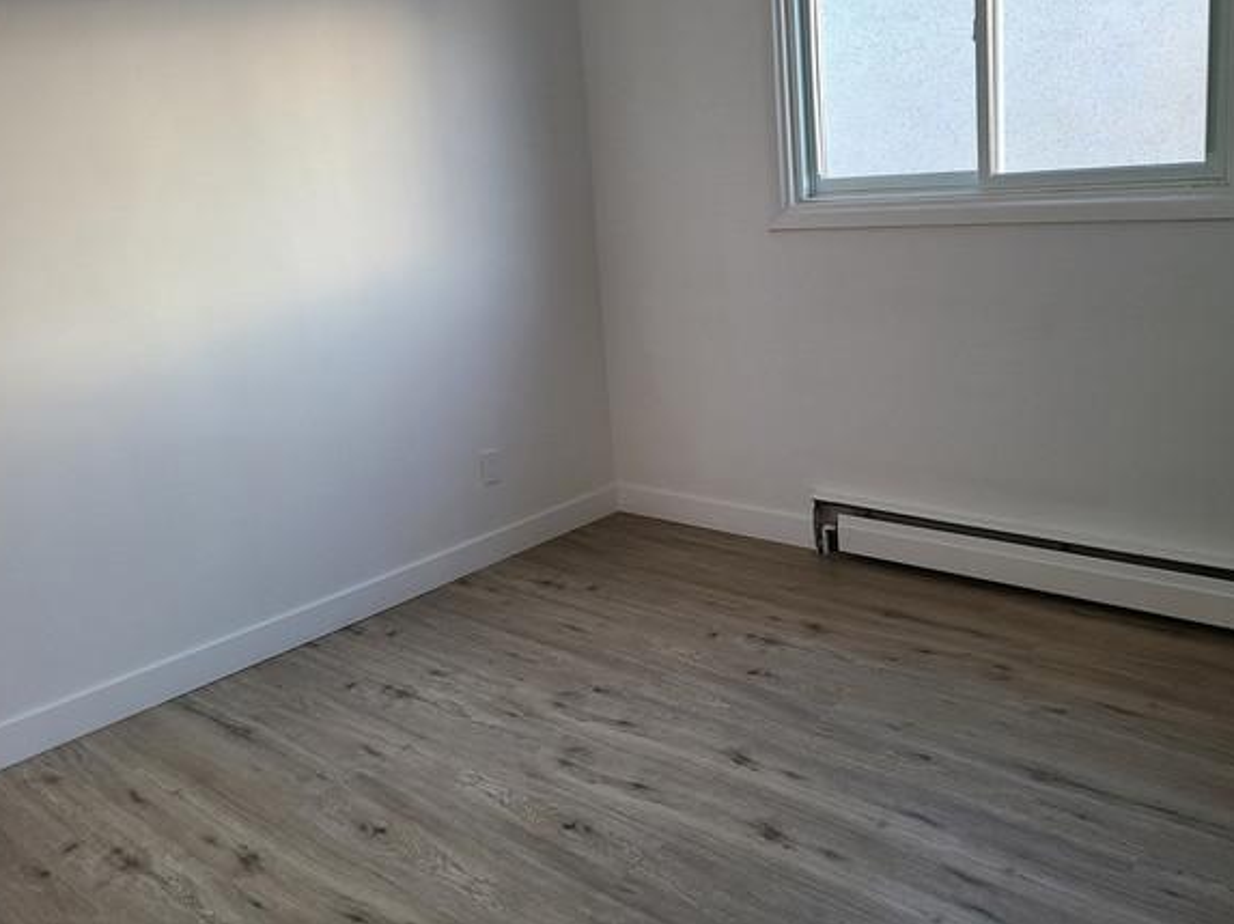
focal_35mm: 31
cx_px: 707
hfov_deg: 58.1
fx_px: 1104
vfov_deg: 45.2
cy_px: 375
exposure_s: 1/60
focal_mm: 5.4
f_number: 1.8
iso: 80
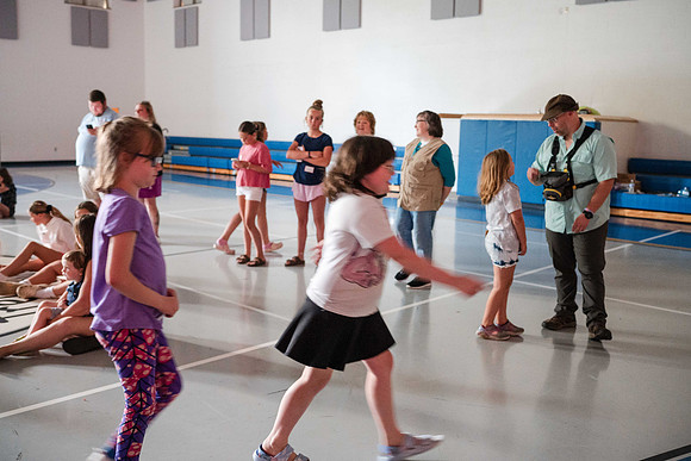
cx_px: 343
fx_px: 716
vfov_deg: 35.7
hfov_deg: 51.5
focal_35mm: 37
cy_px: 221
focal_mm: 35
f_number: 2.8
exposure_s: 1/60
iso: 7200
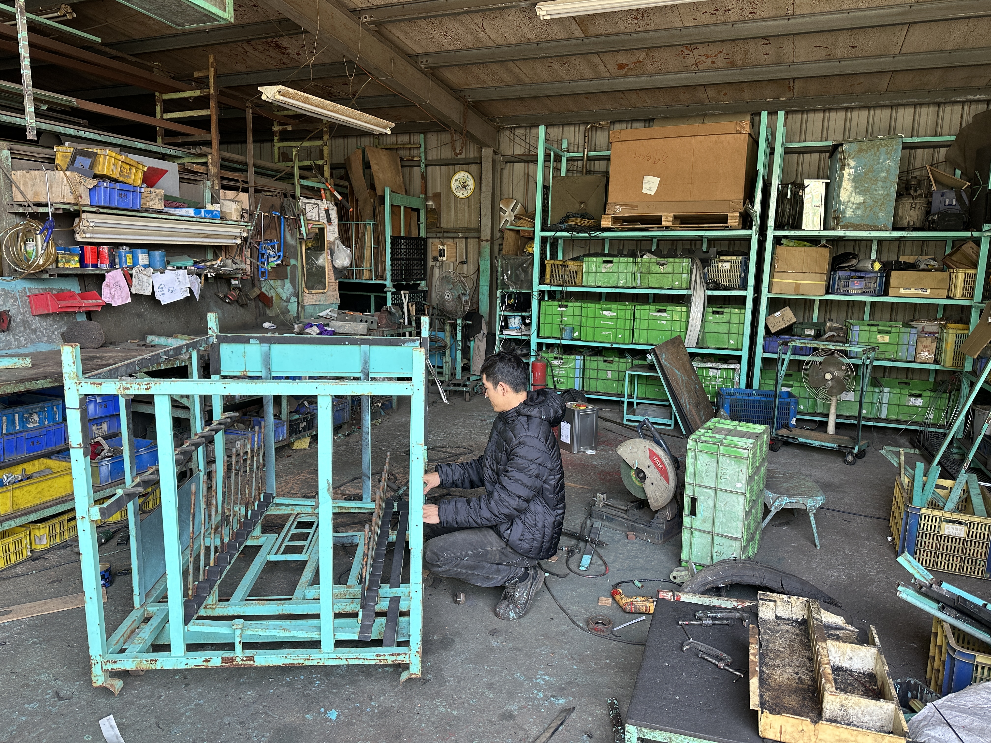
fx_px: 687
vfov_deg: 56.8
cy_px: 372
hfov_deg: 71.6
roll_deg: -1.8
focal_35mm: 24
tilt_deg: -8.8
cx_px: 496
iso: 160
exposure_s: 1/121
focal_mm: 6.86
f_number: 1.78
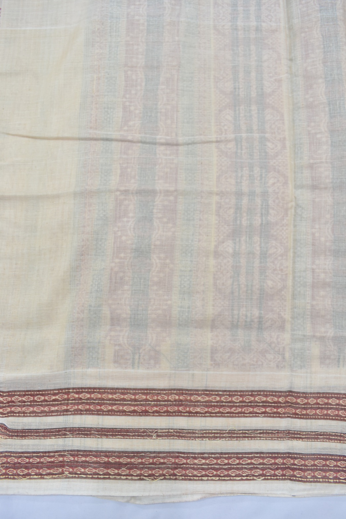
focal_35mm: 27
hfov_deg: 47.9
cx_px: 173
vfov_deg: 67.4
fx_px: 389
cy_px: 260
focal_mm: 18
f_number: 5.6
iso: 640
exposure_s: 1/40
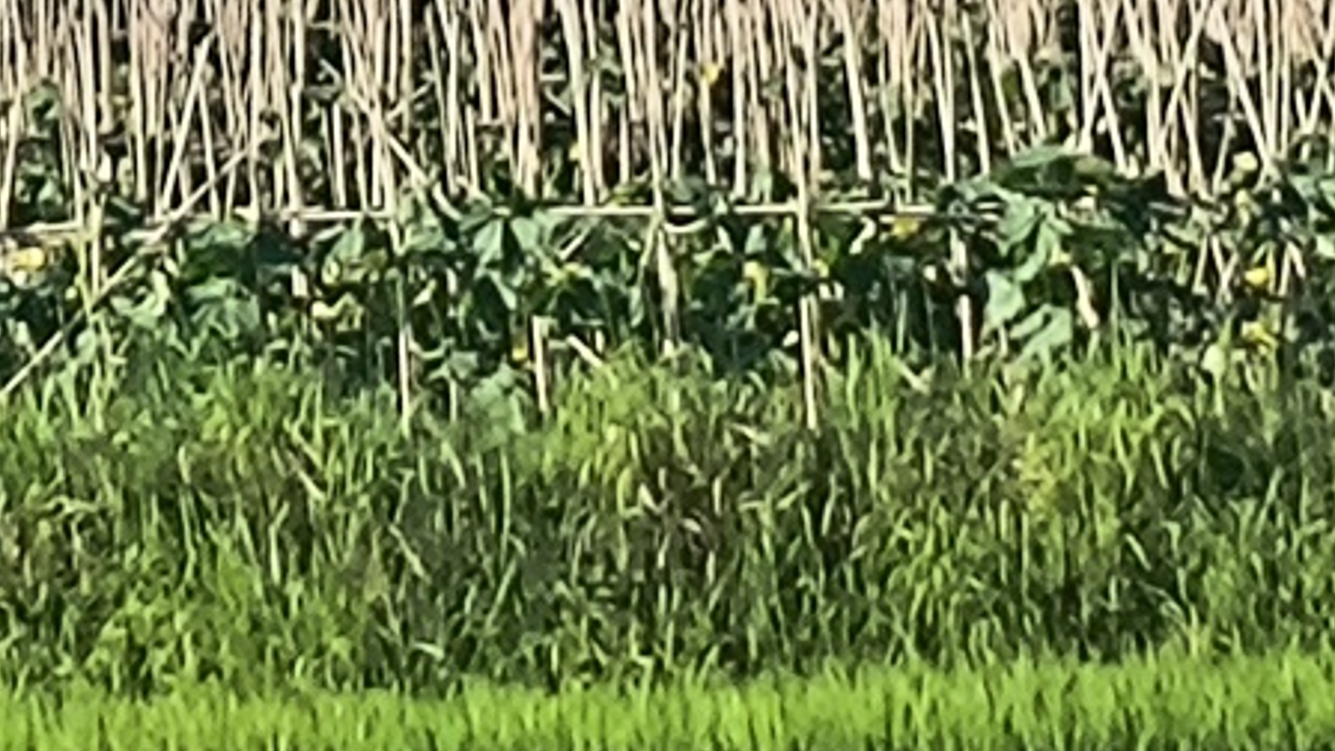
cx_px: 372
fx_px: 12319
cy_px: -15
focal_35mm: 348
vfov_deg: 3.5
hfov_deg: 6.2
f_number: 1.7
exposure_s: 1/2101
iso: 80
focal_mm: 5.35
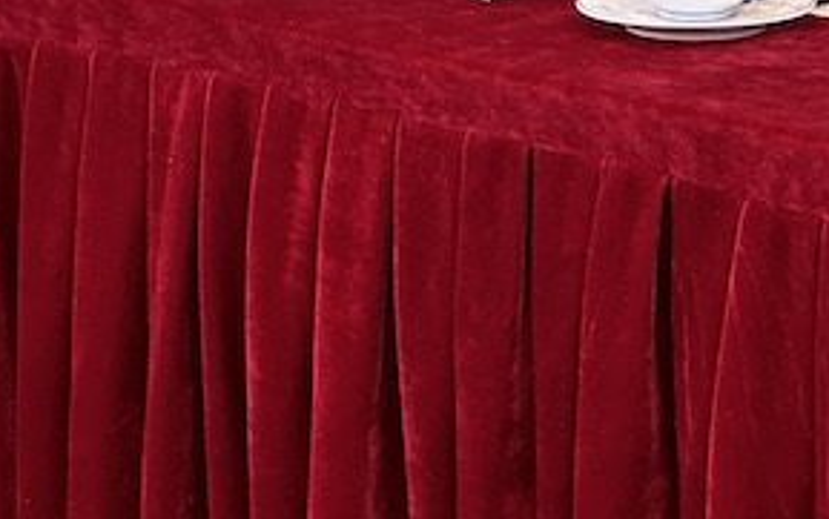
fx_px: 5109
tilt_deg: -8.4
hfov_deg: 9.2
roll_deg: +0.1
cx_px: 789
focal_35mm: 226
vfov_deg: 5.8
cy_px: -292
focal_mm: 9
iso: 200
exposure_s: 1/50
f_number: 2.8
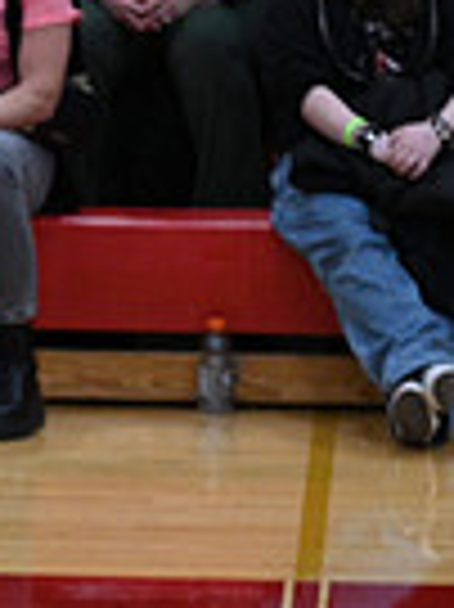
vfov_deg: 2.7
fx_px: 13066
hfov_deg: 2.0
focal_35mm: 746
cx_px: -809
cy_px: 700
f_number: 4
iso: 4000
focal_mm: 180
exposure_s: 1/400
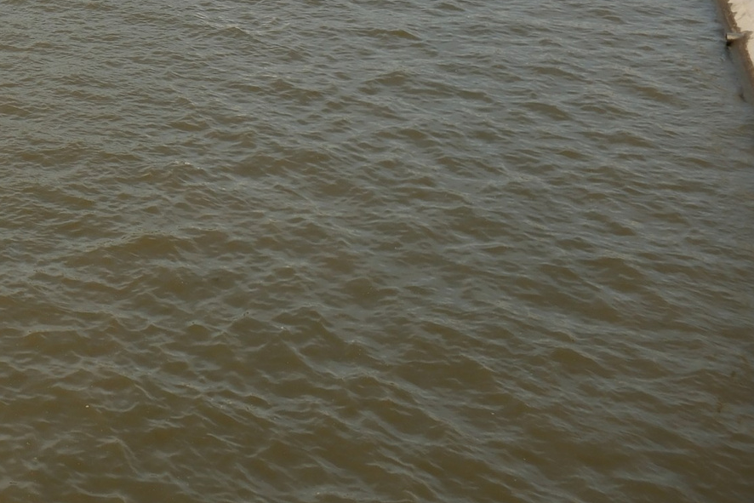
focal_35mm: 78
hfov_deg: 23.0
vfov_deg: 16.4
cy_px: -171
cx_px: -232
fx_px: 1634
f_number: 8
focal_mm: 18
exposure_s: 1/640
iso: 320
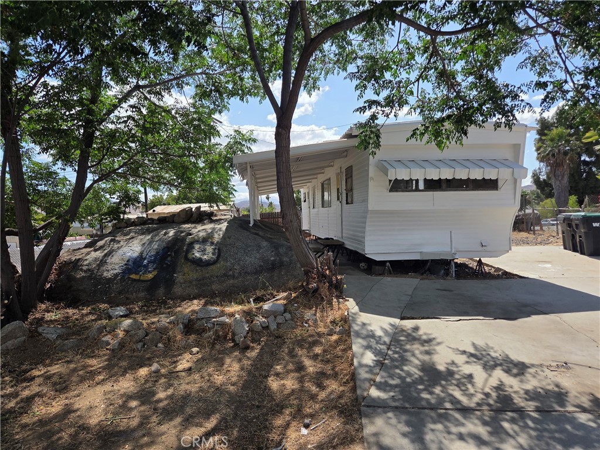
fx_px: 399
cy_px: 225
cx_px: 300
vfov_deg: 58.9
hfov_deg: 73.9
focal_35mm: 23
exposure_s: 1/4460
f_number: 1.8
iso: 80
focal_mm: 5.4
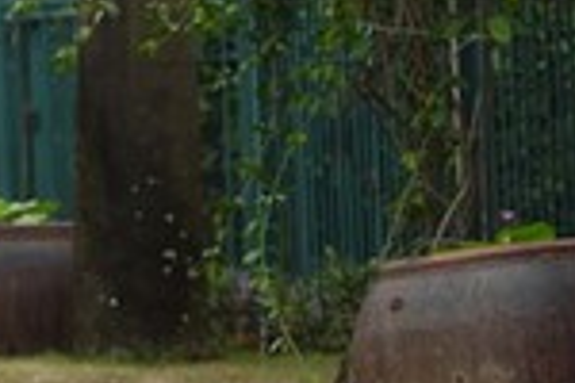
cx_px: -682
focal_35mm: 320
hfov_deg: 6.2
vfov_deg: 4.3
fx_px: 5109
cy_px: -82
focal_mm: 65.8
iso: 125
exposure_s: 1/800
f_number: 2.8
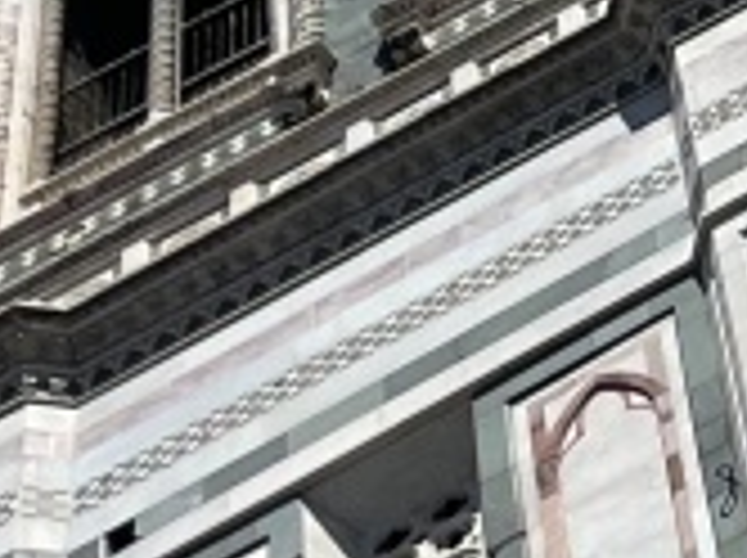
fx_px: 4051
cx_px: 2448
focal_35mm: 188
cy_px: 112
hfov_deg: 8.4
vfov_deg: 7.9
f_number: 1.6
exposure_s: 1/5291
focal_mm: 4.2
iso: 32
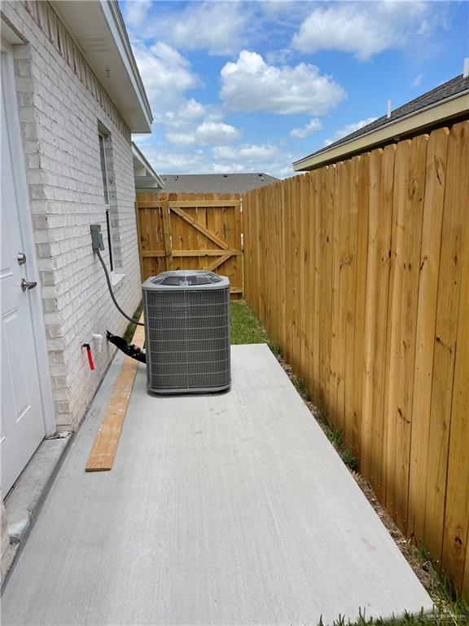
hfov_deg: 53.1
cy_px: 313
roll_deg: +1.0
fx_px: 470
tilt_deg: -12.1
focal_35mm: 26
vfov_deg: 67.3
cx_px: 234
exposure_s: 1/4525
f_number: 1.6
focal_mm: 5.1
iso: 32
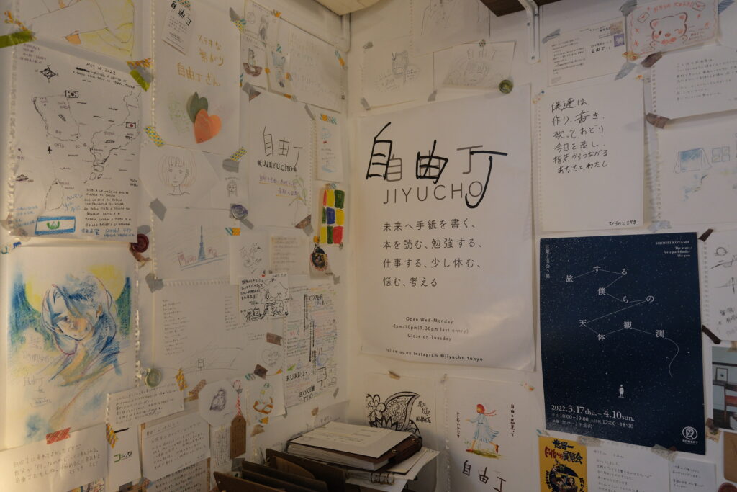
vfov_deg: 49.6
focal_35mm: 26
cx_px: 368
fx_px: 532
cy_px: 246
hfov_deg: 69.4
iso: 1250
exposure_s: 1/100
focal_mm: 17.5
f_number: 2.9
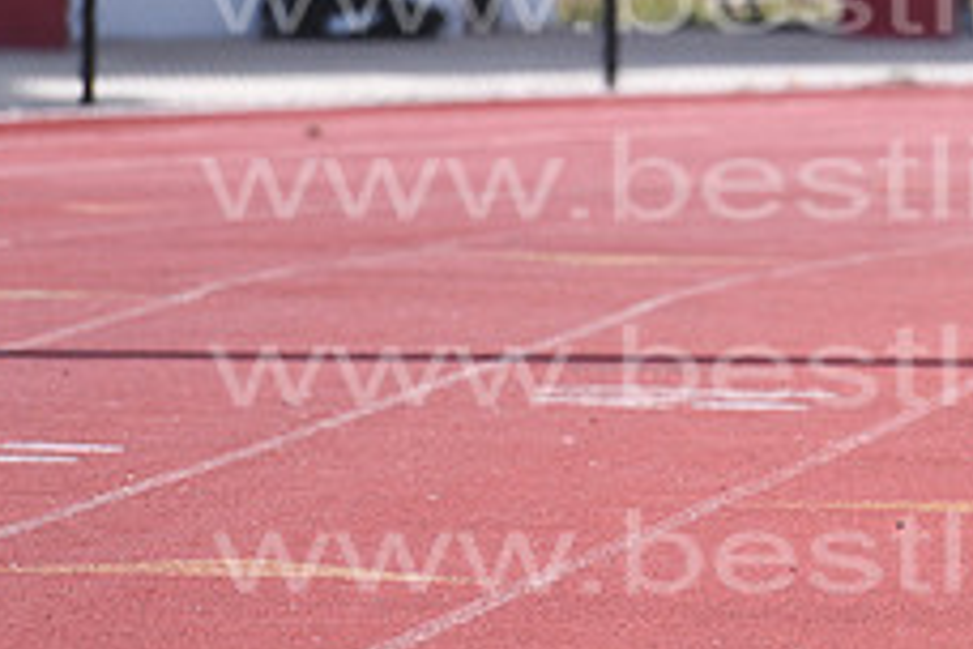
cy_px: 96
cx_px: 1178
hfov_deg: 2.7
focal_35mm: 764
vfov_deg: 1.8
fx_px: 20648
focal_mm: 200
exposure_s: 1/1250
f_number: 4
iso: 100
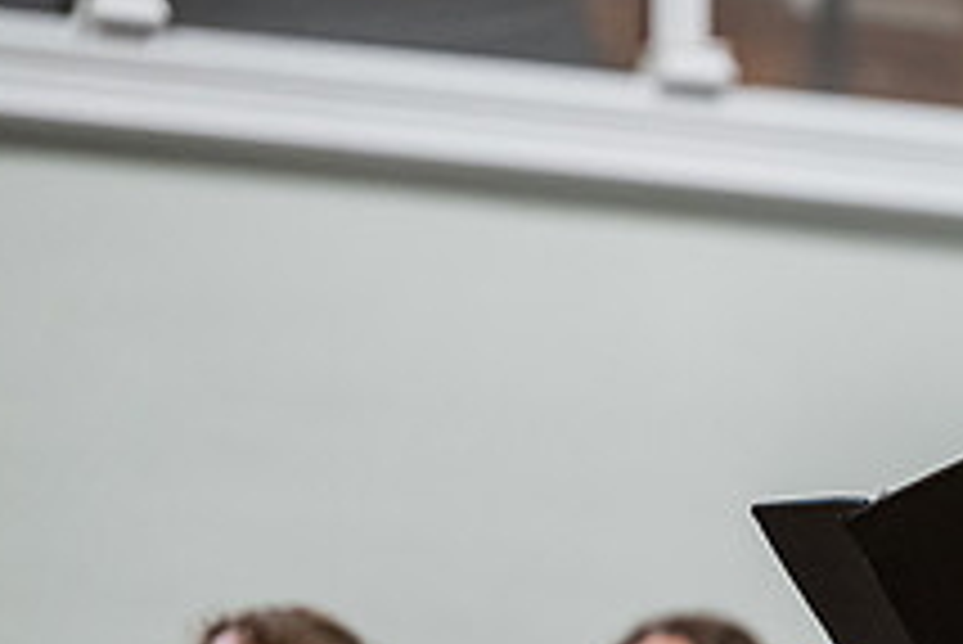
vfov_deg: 3.9
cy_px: 678
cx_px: 1238
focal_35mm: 352
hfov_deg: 5.8
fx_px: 9422
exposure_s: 1/200
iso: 4000
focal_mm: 130
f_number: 2.8
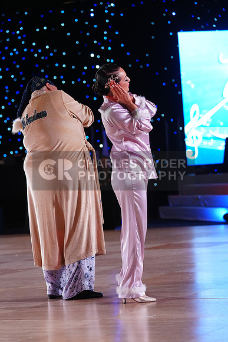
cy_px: 171
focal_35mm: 117
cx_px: 114
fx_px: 1111
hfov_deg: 11.7
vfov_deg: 17.5
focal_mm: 117
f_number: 4
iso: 3200
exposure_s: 1/400
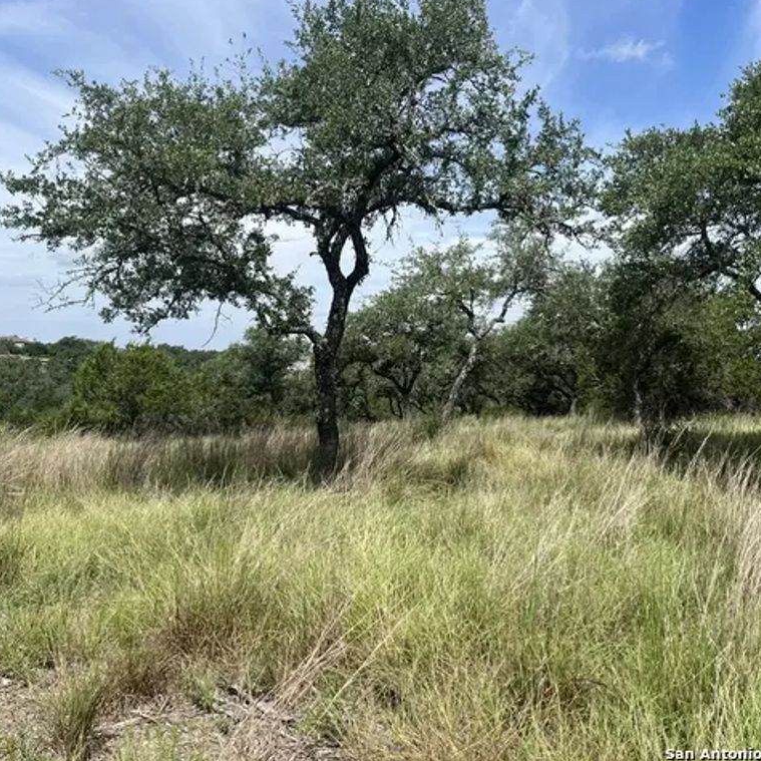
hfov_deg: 52.5
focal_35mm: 31
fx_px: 771
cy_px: 378
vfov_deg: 52.5
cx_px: 412
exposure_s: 1/3049
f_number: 1.6
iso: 50
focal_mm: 5.1
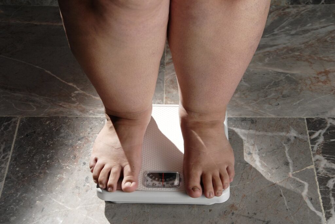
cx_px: 168
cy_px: 112
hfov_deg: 24.6
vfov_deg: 16.6
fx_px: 769
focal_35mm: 82
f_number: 8
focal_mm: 55
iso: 200
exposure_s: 1/3
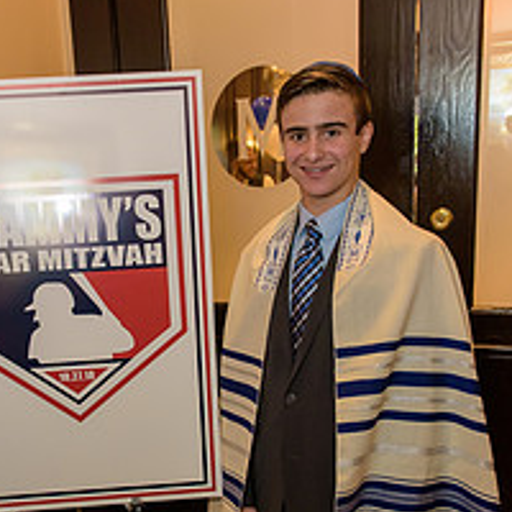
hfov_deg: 36.4
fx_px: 770
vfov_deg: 36.3
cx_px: 164
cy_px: 358
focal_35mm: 46
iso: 1250
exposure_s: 1/125
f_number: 3.2
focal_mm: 24
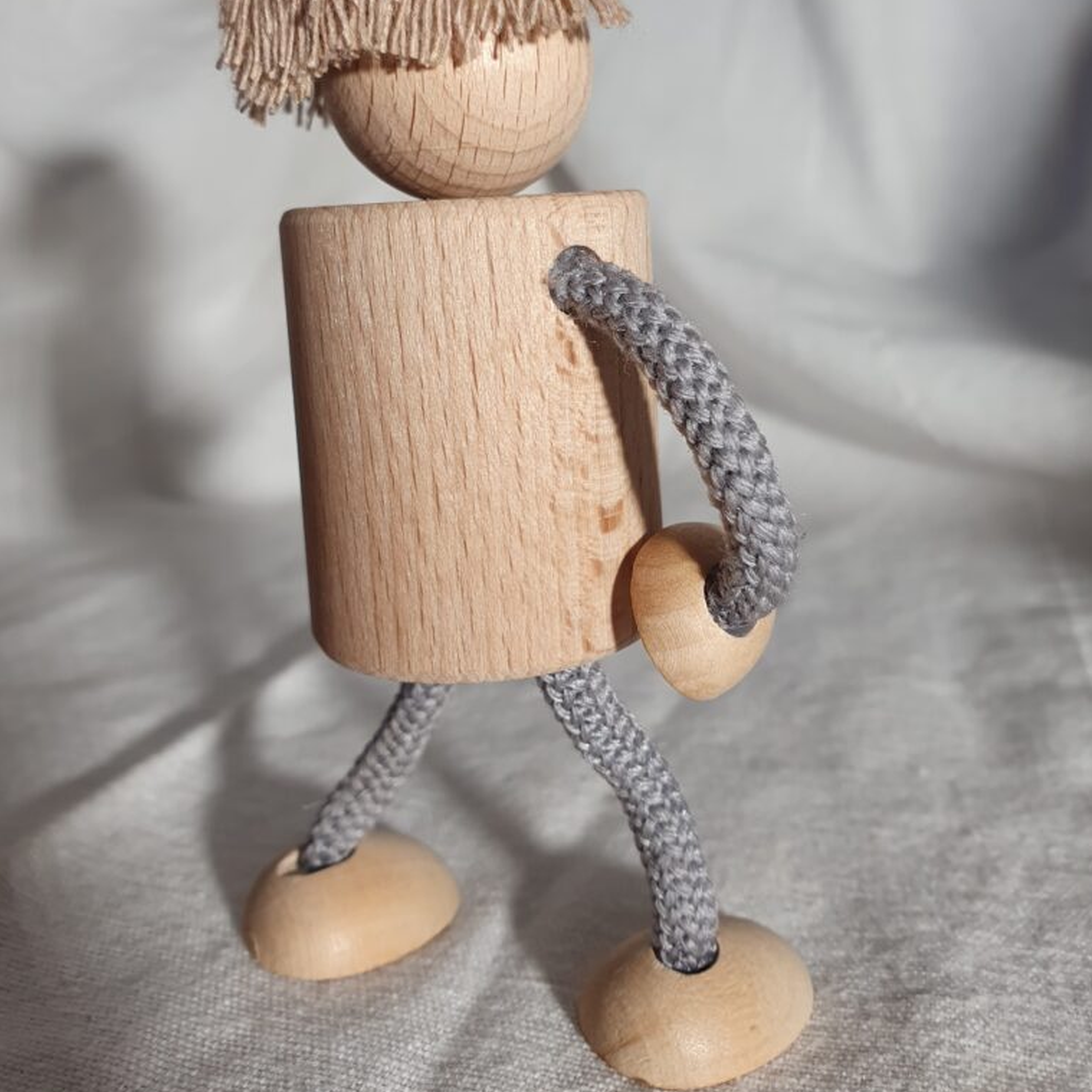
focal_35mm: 31
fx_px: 1106
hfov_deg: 52.5
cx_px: 548
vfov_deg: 51.9
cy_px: 397
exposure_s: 1/100
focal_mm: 4.32
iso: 64
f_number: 2.4
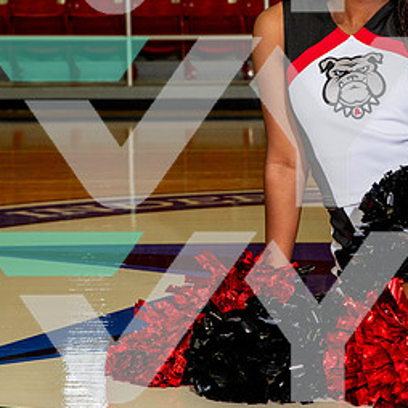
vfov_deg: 12.8
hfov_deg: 12.7
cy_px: 123
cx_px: 390
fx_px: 1814
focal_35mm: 136
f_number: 7.1
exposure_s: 1/320
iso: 800
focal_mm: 70
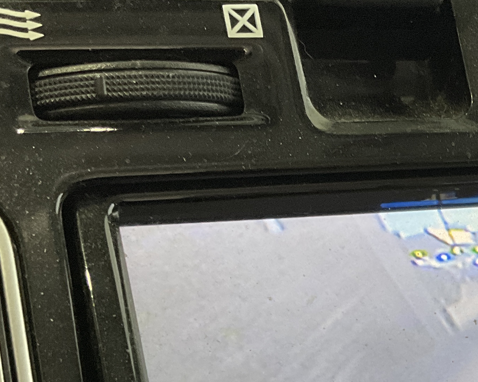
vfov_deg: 17.7
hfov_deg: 21.8
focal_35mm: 84
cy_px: 410
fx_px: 1188
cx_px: 492
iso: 64
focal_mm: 3
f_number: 1.8
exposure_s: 1/71
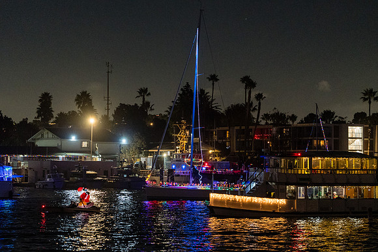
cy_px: 126
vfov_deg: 12.1
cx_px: 189
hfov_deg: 18.1
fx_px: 1187
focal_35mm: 113
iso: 6400
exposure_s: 1/125
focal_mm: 113
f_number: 2.8
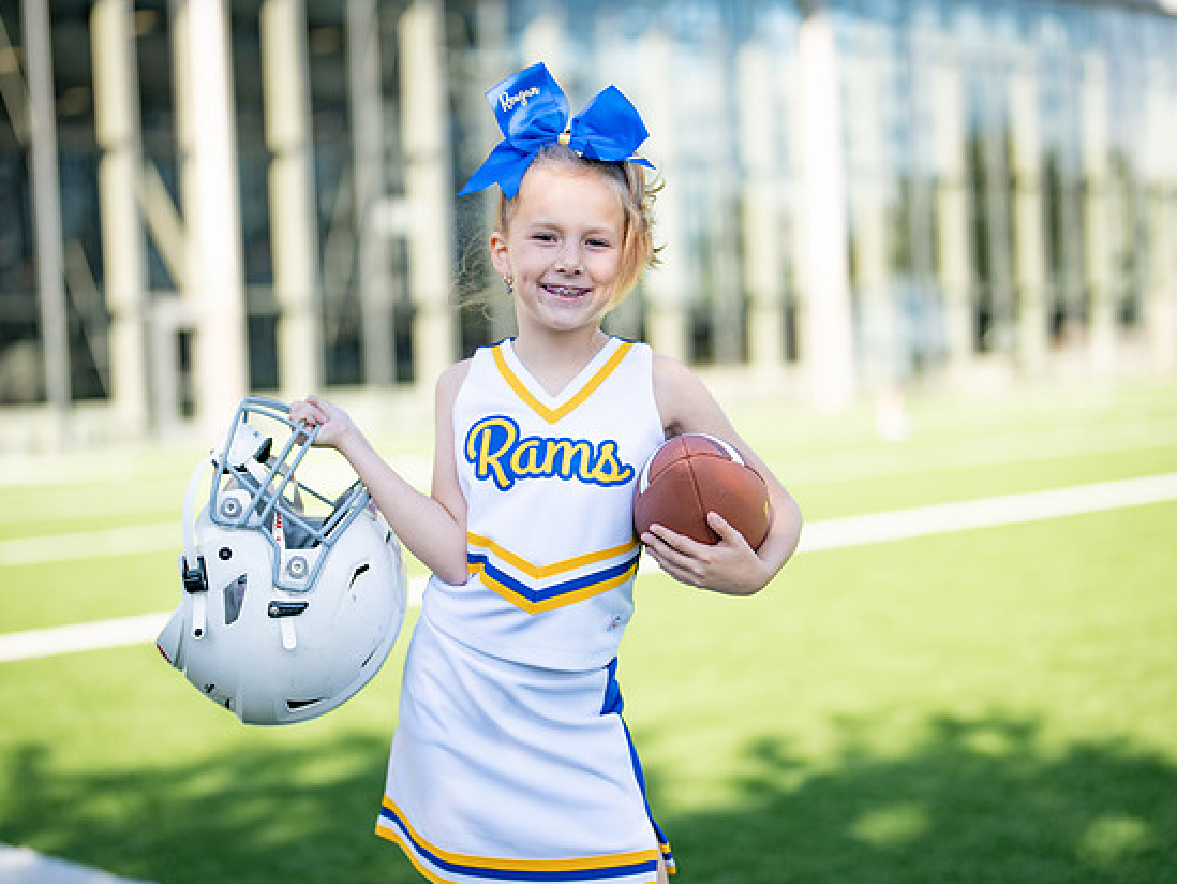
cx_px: 557
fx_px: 2109
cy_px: 468
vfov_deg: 23.7
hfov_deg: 31.2
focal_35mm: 62
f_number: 1.2
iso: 100
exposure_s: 1/3200
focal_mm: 50
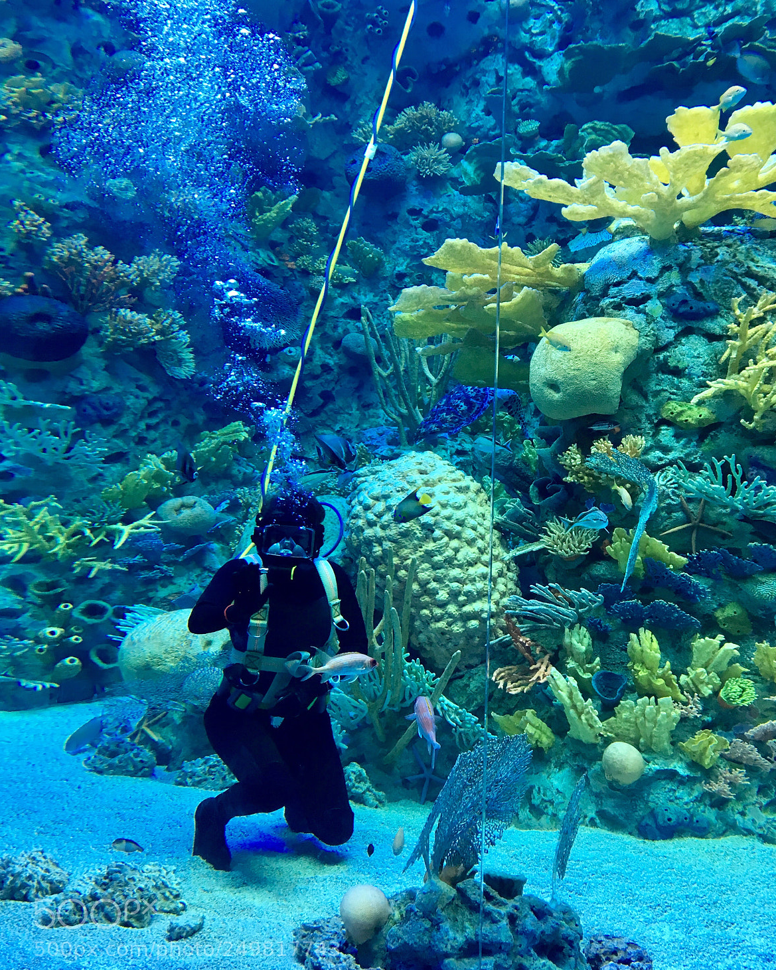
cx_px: 391
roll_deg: -0.4
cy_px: 470
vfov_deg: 57.2
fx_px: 890
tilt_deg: -1.6
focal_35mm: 31
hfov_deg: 47.1
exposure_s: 1/30
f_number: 2.2
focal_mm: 4.15
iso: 32
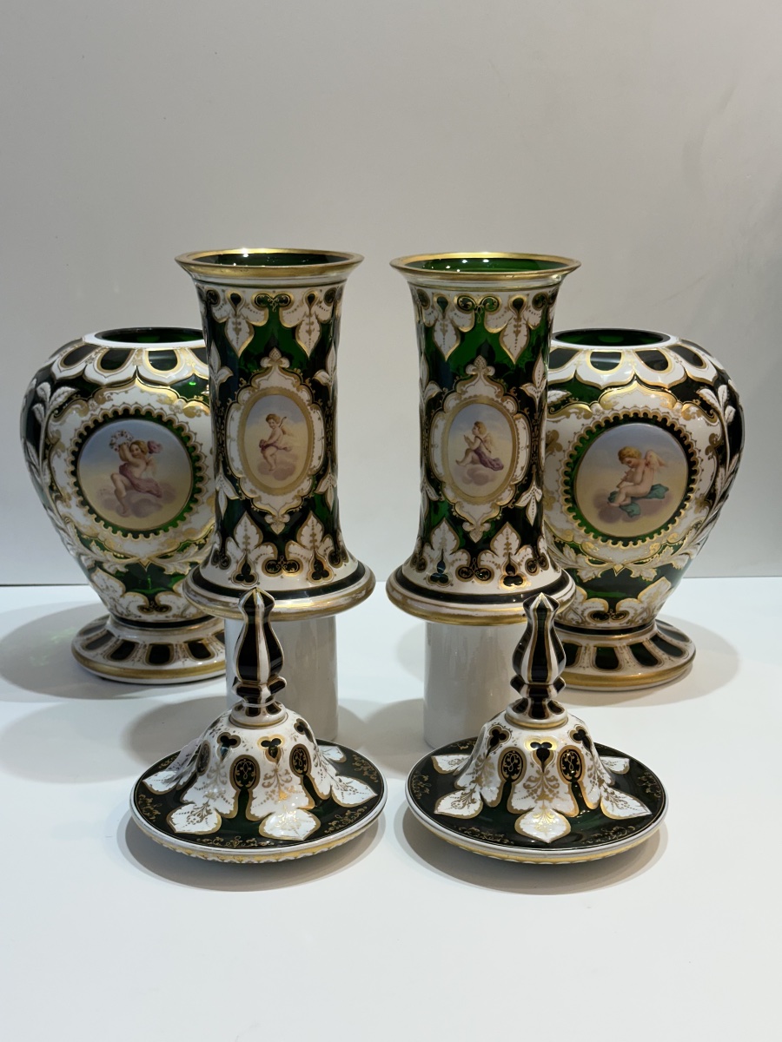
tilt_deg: -16.2
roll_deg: -0.6
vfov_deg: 39.7
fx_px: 1446
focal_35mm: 48
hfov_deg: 30.3
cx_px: 391
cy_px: 521
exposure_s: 1/100
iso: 80
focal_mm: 6.86
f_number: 1.78
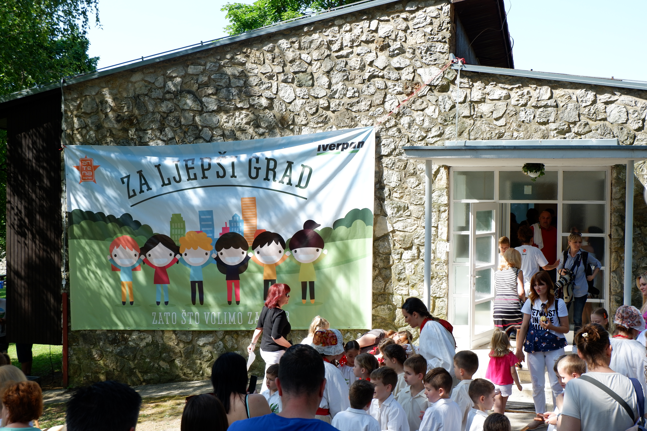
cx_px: 324
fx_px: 791
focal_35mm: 44
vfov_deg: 30.5
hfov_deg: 44.5
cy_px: 216
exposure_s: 1/150
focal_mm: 29.5
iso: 200
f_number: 7.1
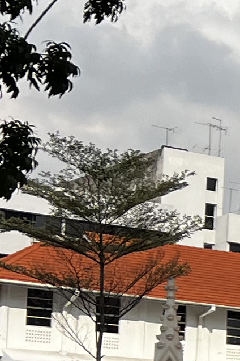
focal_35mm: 170
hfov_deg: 6.6
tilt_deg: +6.4
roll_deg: +0.7
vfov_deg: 11.9
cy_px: 368
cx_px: 922
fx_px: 1700
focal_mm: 5.7
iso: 50
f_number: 1.5
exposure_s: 1/5076
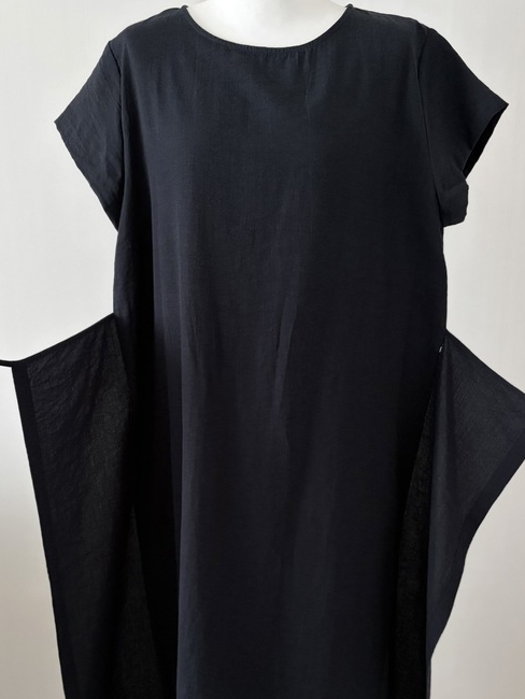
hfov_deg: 36.0
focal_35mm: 40
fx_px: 808
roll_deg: +2.9
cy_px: 418
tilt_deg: -16.0
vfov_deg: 46.5
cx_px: 253
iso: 320
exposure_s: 1/60
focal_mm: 5.96
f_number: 1.6
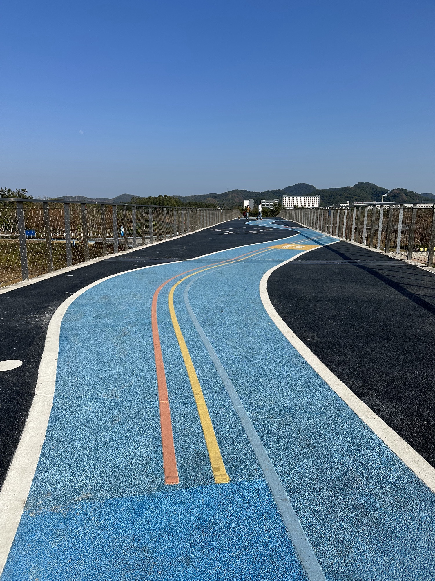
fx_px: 402
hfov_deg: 56.8
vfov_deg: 71.6
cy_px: 290
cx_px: 218
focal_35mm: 24
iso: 80
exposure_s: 1/6623
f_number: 1.78
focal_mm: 6.86
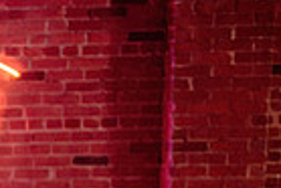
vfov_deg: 9.3
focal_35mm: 143
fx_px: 1117
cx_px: -322
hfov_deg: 12.3
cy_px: 297
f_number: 1.4
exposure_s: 1/250
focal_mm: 28
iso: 2500
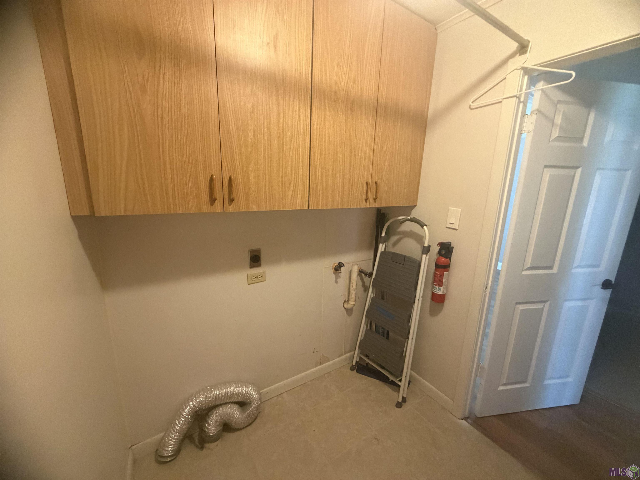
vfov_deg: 85.7
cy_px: 240
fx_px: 259
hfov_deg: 102.1
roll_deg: -0.5
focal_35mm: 14
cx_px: 320
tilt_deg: -11.9
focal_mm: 2.22
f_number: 2.2
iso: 800
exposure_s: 1/60
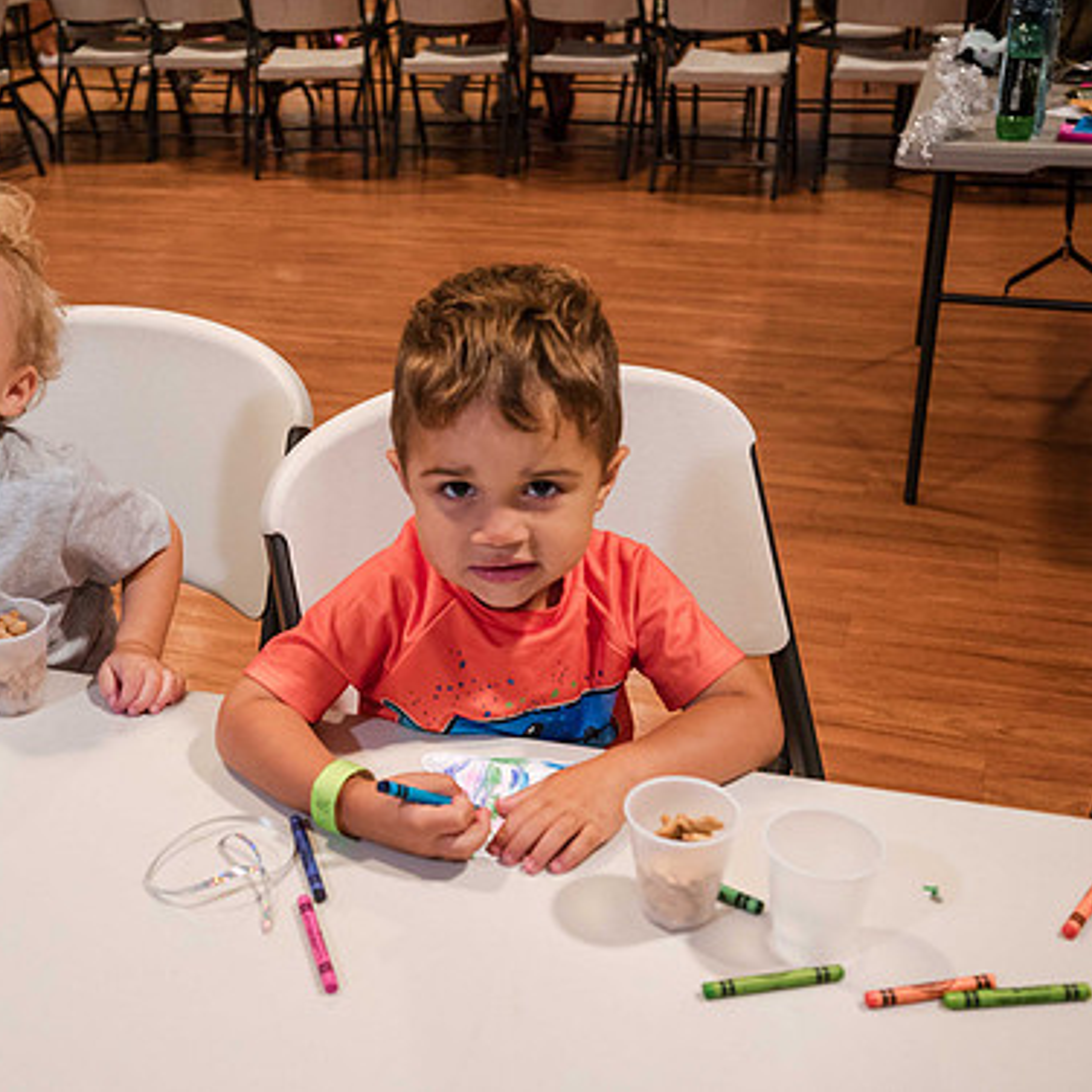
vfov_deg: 40.9
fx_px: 1463
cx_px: 323
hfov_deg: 40.2
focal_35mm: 41
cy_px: 523
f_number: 4
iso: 3200
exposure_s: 1/125
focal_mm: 30
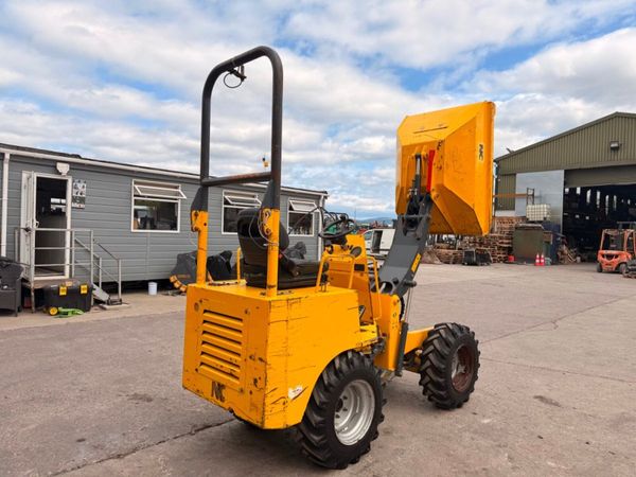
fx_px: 441
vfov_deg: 56.8
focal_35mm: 24
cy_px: 238
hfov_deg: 71.6
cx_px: 318
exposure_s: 1/3425
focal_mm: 6.76
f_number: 1.78
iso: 80
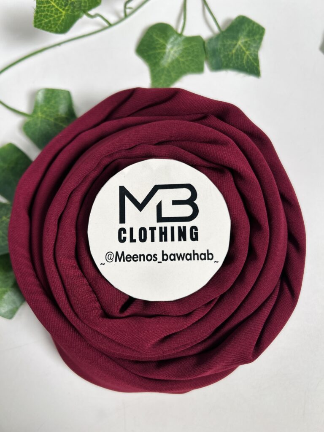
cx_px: 162
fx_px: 324
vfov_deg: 67.3
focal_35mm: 26
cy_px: 216
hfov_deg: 53.1
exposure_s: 1/353
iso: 50
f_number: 1.5
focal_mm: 5.7
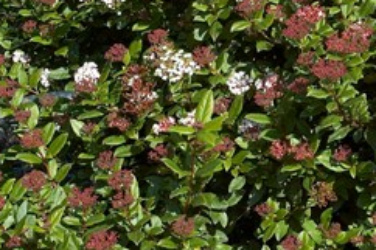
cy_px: 190
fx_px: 1847
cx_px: 438
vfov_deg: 7.7
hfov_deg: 11.4
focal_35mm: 177
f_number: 9.5
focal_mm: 38
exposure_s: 1/350
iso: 200
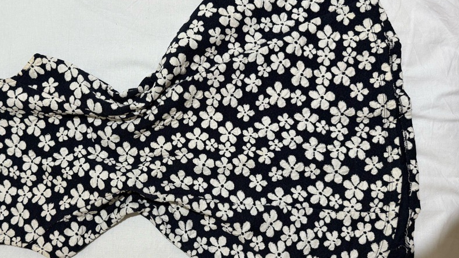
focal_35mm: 33
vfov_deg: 35.6
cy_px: 147
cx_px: 170
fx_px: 402
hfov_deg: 58.7
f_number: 1.78
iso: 200
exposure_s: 1/50
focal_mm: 6.76
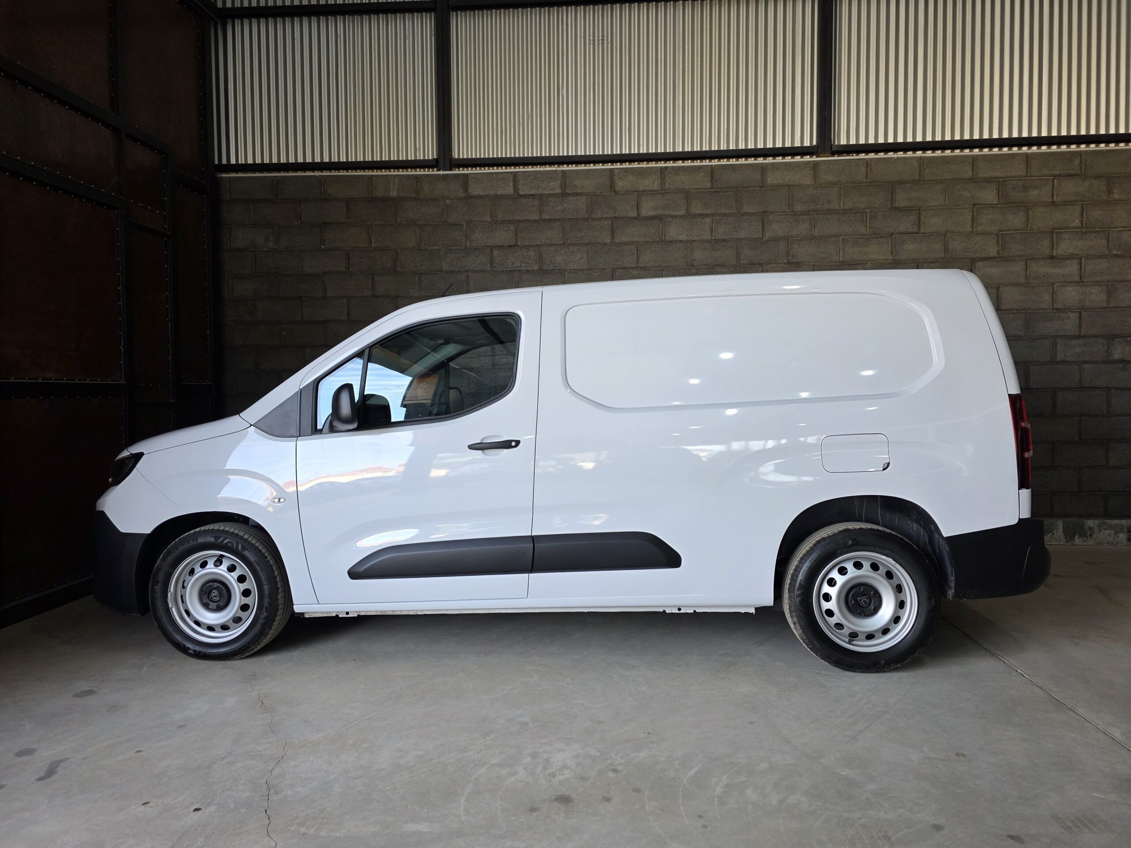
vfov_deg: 58.9
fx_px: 751
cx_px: 566
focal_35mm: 23
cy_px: 424
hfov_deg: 73.9
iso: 80
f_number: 1.7
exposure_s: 1/180
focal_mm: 6.3
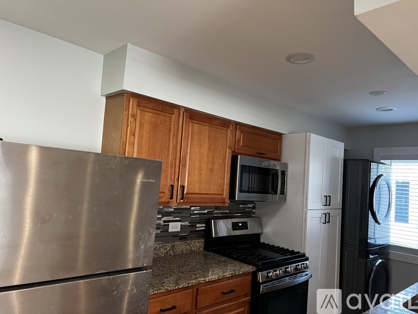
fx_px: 314
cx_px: 209
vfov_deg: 53.0
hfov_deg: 67.3
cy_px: 157
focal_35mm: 26
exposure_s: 1/60
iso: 80
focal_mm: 5.7
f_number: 1.5
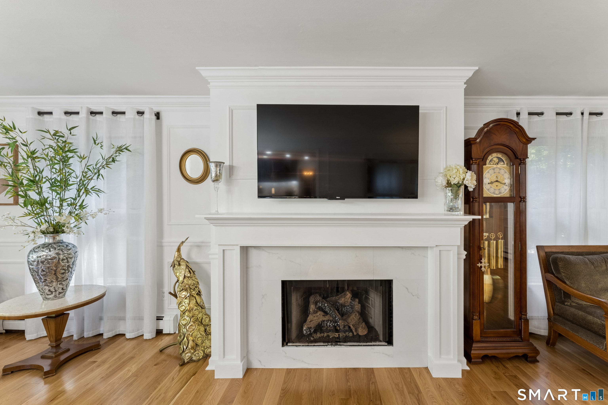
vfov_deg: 81.2
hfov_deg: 104.3
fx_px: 236
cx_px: 304
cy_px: 202
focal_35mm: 14
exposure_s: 1/2.5
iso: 400
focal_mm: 14
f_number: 13
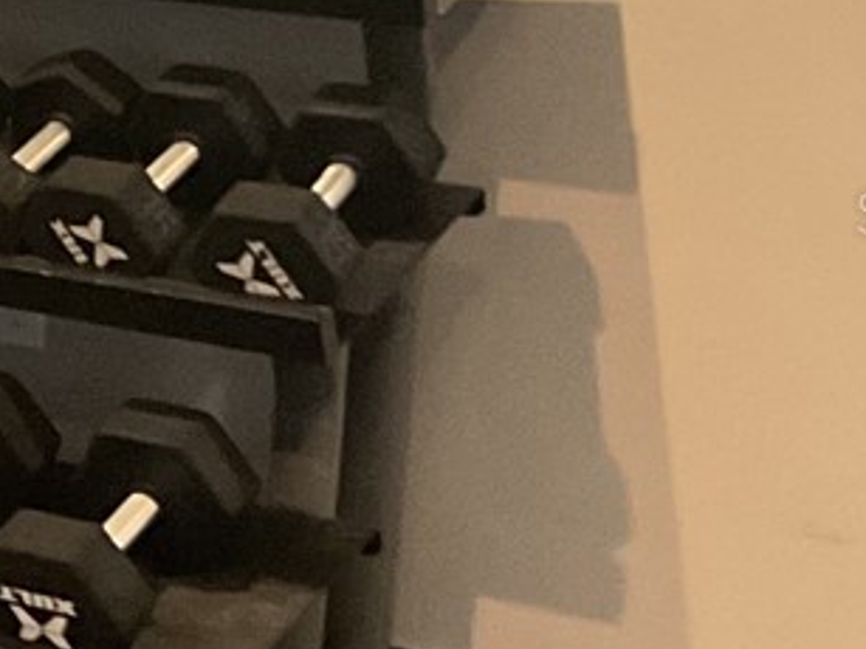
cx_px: -1134
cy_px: 212
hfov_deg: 11.2
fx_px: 3776
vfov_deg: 9.8
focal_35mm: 151
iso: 320
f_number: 1.8
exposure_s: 1/30
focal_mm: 3
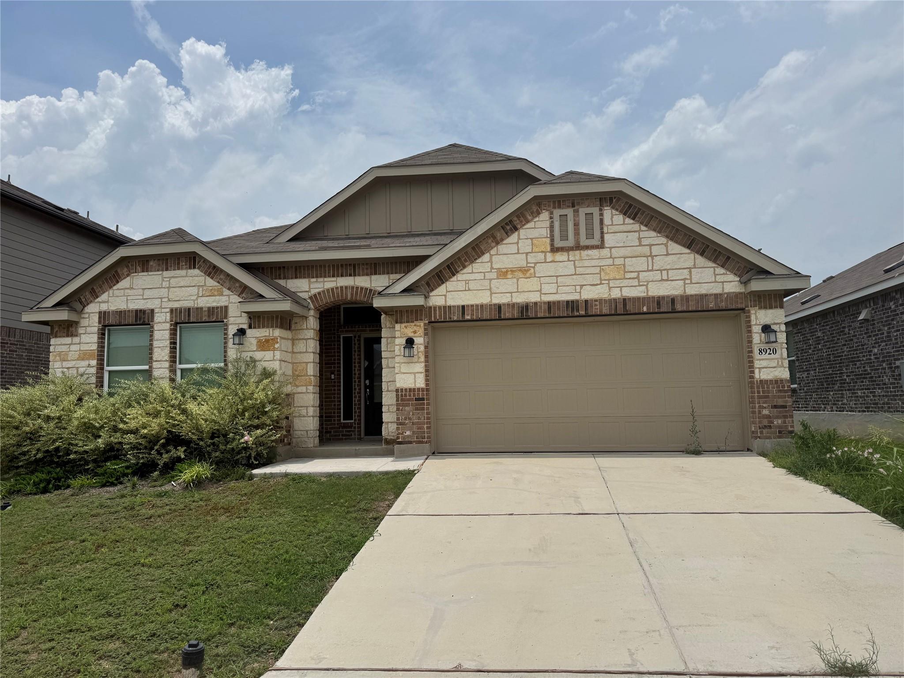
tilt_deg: +4.9
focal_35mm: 24
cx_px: 452
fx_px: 627
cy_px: 339
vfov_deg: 56.8
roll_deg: +2.0
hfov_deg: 71.6
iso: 80
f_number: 1.78
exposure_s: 1/12346
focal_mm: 6.76
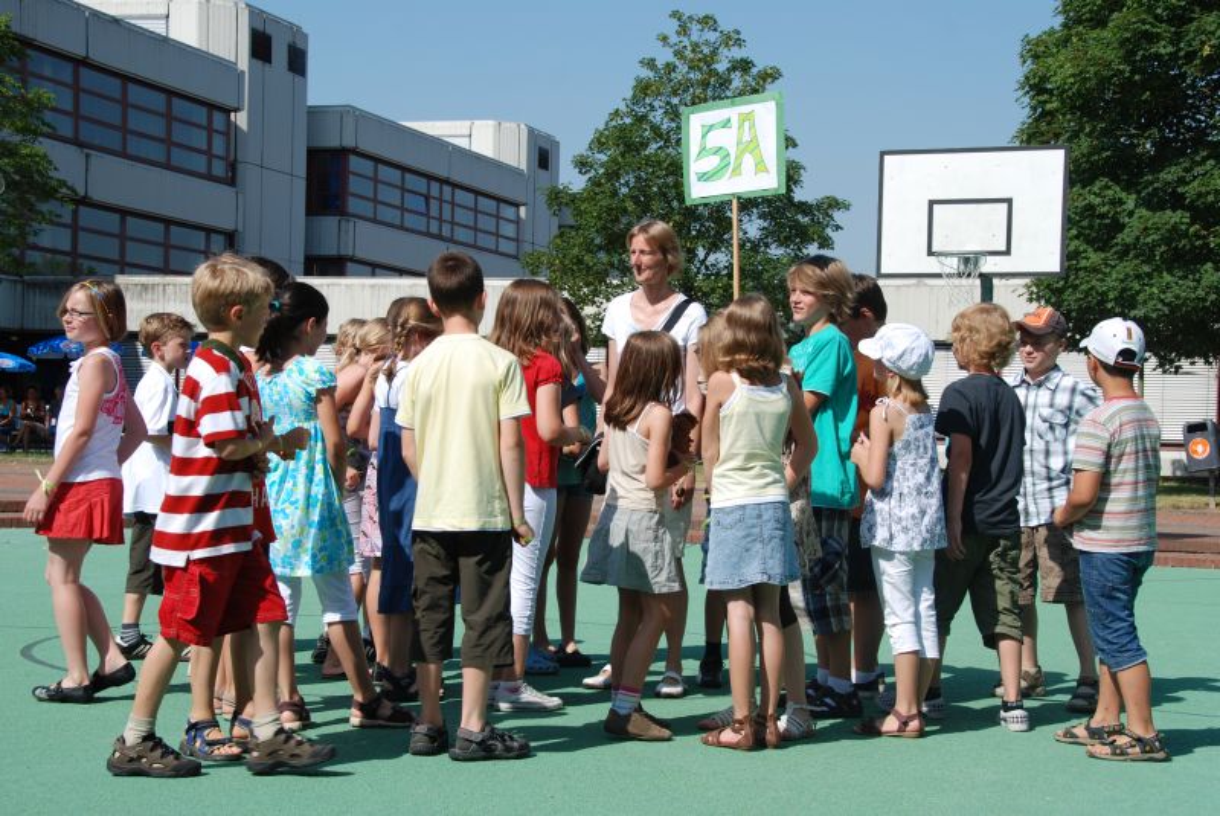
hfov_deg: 31.9
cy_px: 408
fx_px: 2137
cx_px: 610
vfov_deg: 21.6
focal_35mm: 63
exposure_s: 1/250
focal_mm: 42
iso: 100
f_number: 8
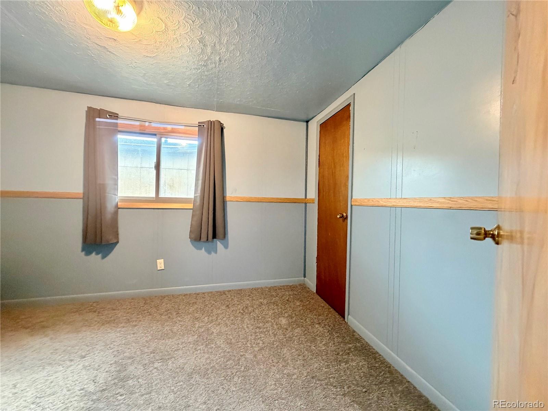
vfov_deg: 85.7
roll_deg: -1.7
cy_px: 206
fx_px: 222
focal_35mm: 14
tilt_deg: -1.5
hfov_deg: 102.1
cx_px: 274
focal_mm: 2.22
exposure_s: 1/60
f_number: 2.2
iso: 640
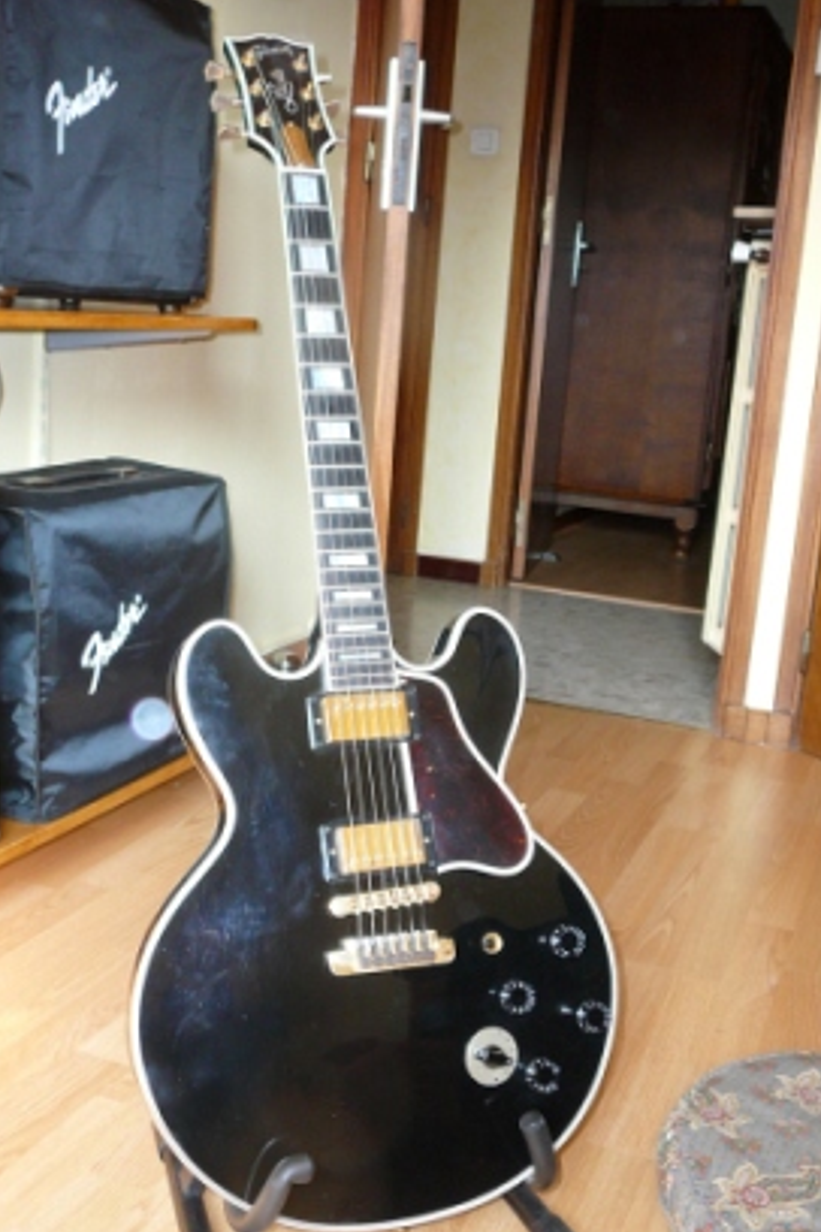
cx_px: 392
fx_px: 1368
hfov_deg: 33.4
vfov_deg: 48.5
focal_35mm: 40
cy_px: 613
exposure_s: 1/30
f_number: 2.8
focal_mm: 5.2
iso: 100
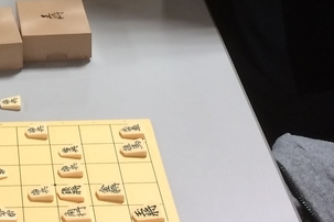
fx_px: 946
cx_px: -31
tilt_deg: -23.9
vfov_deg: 12.6
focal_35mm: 102
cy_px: -129
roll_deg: -0.6
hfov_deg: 19.2
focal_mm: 4.15
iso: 80
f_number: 2.2
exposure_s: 1/30
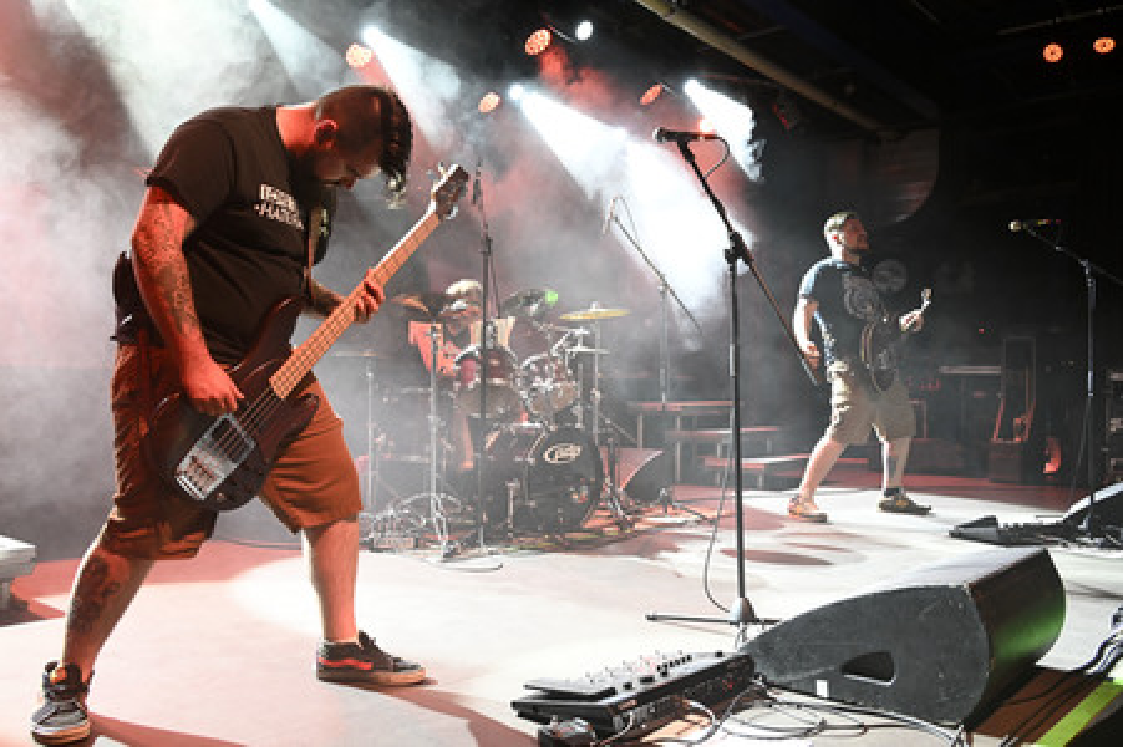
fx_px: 997
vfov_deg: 41.1
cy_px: 374
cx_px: 562
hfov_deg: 58.8
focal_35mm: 32
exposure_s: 1/60
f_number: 6.3
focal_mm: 32
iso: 2500
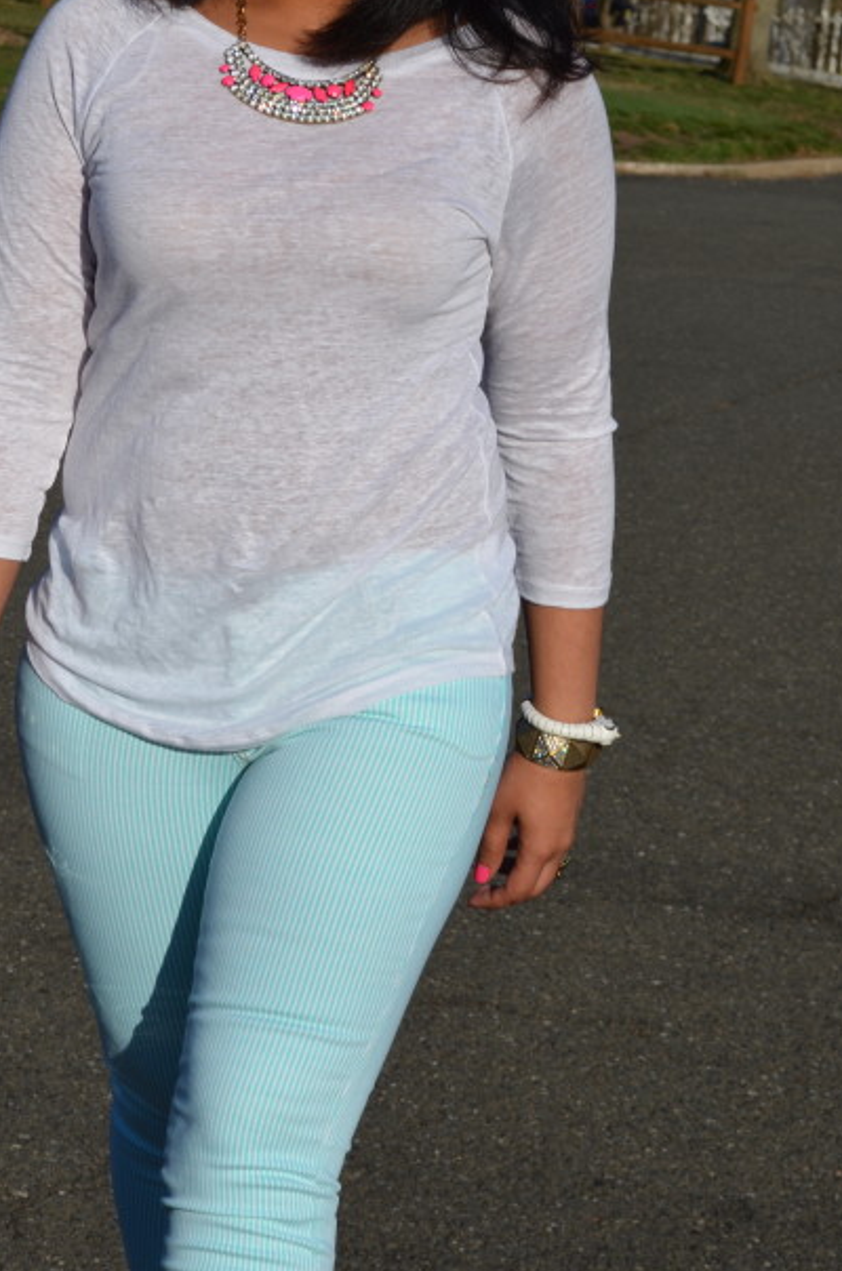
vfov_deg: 14.7
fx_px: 4929
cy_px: 564
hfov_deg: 9.8
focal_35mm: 140
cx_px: 339
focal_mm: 55
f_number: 9
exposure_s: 1/320
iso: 100
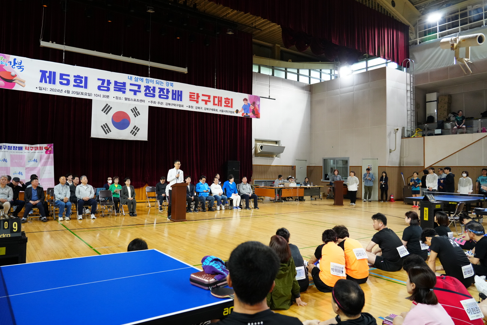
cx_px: 227
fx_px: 352
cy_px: 156
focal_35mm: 26
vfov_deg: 49.5
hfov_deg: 69.3
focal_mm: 24
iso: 3200
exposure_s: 1/250
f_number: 4
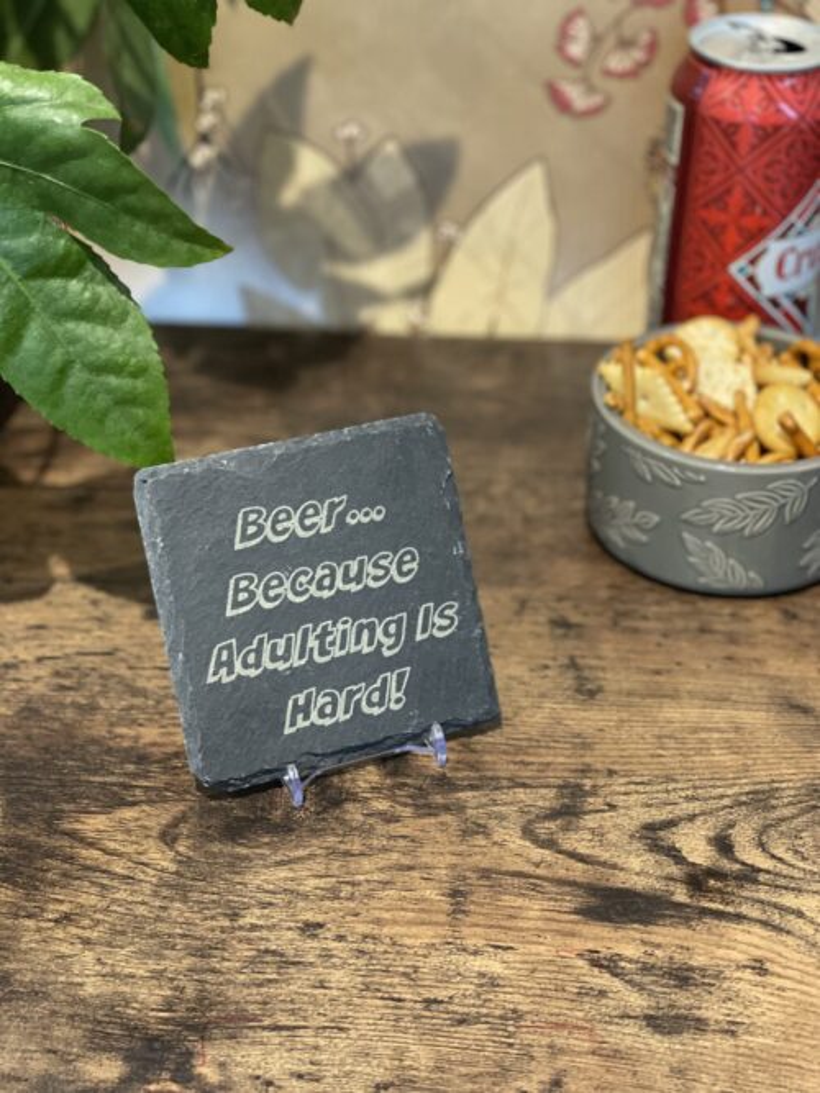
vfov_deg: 36.8
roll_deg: +0.0
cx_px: 410
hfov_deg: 28.0
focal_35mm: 52
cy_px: 546
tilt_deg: -36.7
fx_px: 1643
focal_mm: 6
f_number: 2
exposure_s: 1/33
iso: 400
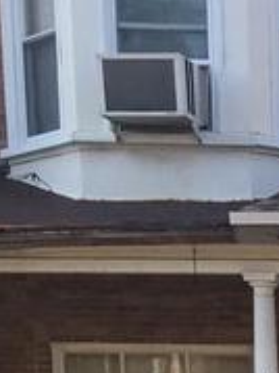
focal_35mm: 175
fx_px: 1883
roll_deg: +1.3
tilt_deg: -11.1
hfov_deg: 7.8
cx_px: 687
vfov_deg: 9.6
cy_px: 990
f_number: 2.2
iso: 25
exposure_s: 1/359
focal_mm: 4.15
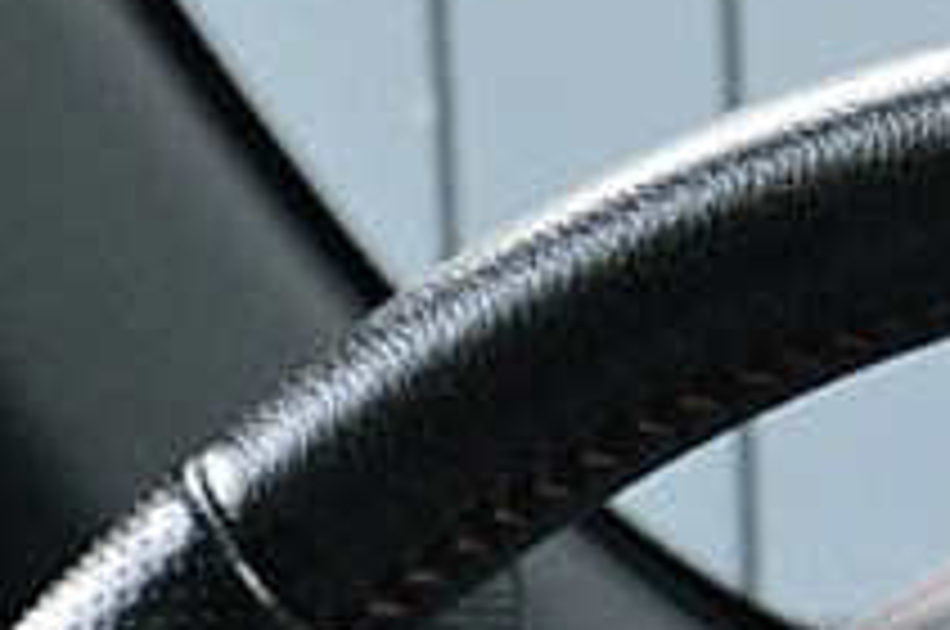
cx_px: 945
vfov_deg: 5.9
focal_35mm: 219
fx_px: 5770
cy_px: 1773
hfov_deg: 9.4
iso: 800
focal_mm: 22
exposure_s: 1/60
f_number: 8
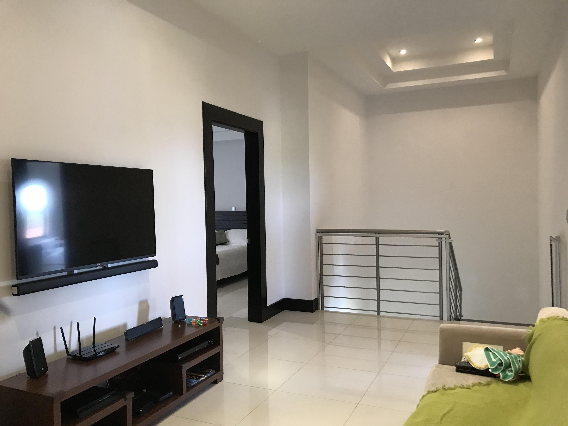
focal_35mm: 28
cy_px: 213
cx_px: 284
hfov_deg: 63.4
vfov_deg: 49.7
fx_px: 459
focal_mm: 3.99
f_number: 1.8
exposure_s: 1/15
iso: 64
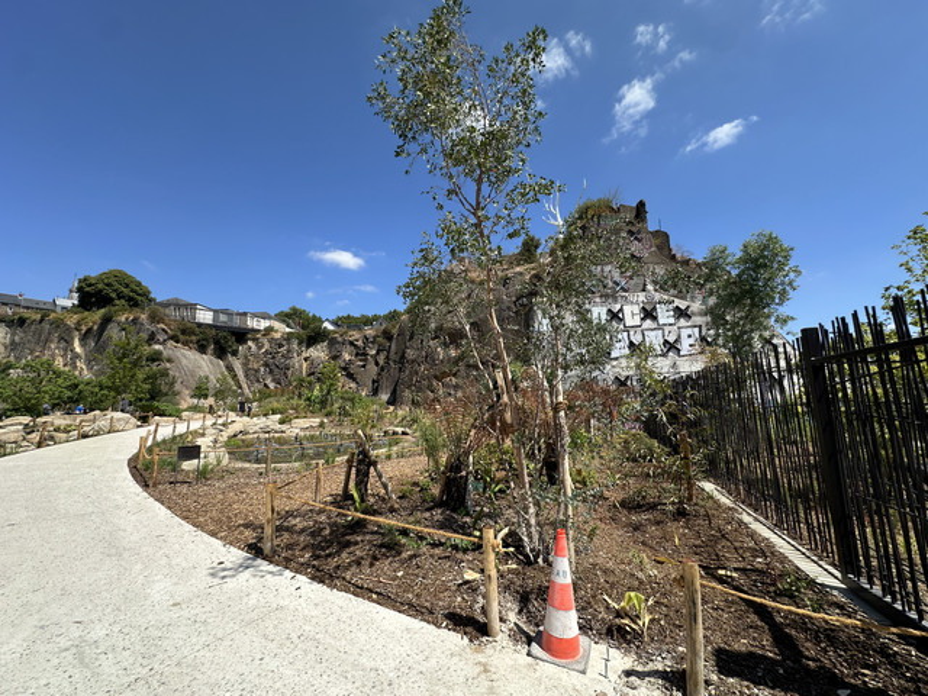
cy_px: 348
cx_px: 464
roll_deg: +1.6
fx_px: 375
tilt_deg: +9.5
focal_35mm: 14
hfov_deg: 102.1
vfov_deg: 85.7
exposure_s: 1/1350
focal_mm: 2.22
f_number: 2.2
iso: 50
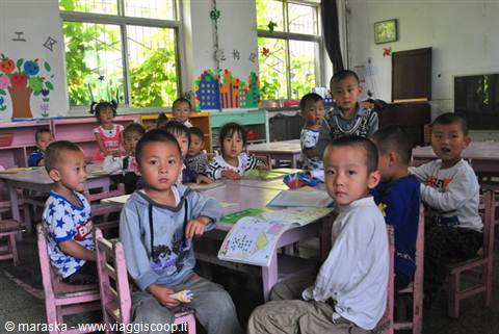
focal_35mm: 36
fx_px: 499
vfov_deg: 36.9
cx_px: 250
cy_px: 167
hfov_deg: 53.1
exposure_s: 1/100
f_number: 4.5
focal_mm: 24
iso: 400
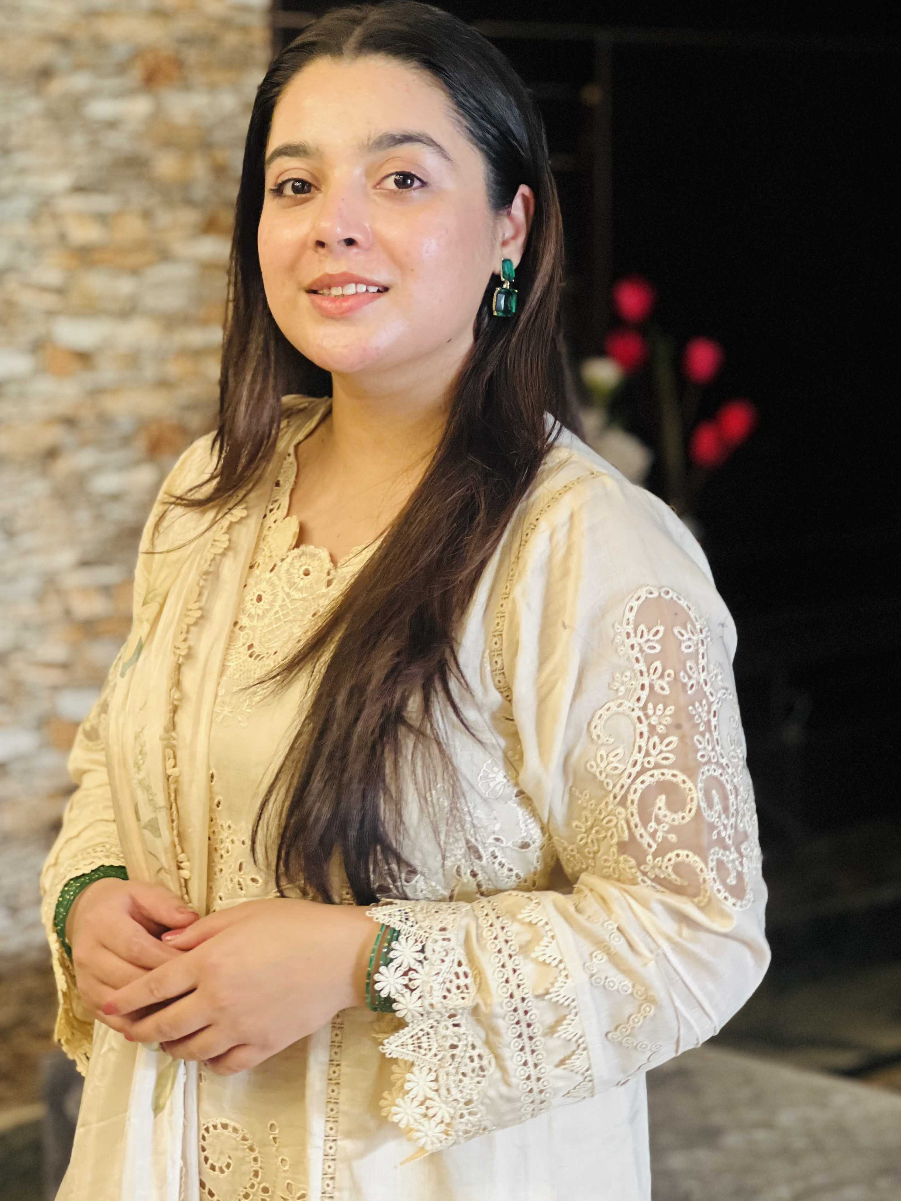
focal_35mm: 91
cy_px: 520
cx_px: 415
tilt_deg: -4.4
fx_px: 3158
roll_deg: +0.9
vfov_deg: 21.5
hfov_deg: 16.2
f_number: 2.8
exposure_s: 1/14
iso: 400
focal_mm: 9
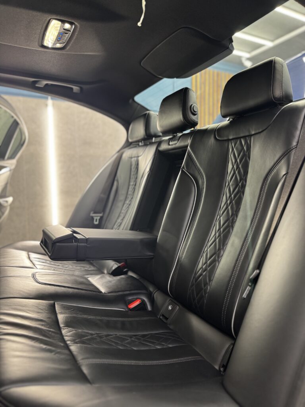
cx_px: 152
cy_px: 204
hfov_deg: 56.8
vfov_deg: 71.6
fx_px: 282
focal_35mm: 24
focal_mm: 6.86
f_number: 1.78
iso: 200
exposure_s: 1/50
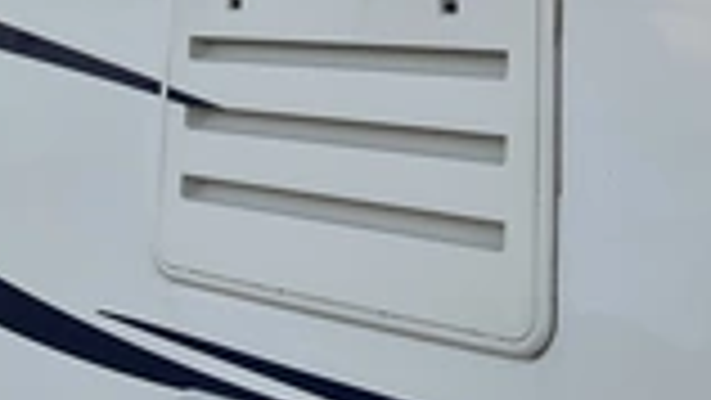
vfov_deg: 14.2
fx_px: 1509
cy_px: -198
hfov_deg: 26.1
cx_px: 153
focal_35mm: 80
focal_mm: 3
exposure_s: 1/181
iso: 20
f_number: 1.8
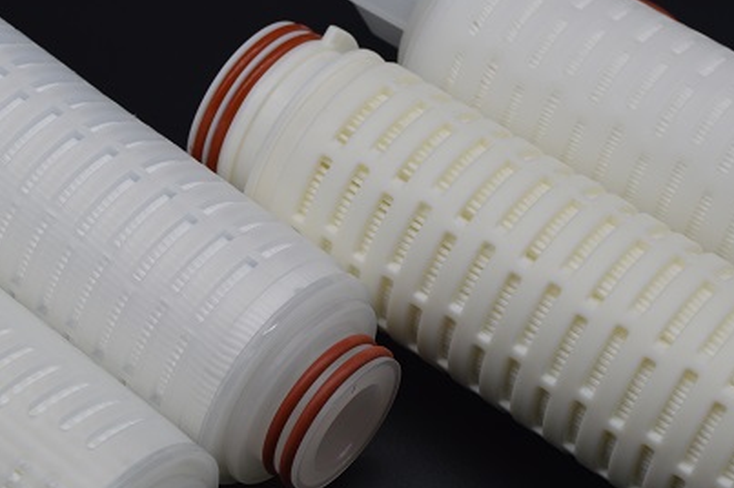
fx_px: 2017
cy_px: 314
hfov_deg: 20.6
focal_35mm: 99
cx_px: 302
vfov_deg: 13.8
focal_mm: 38
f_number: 5.6
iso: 160
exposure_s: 1/125
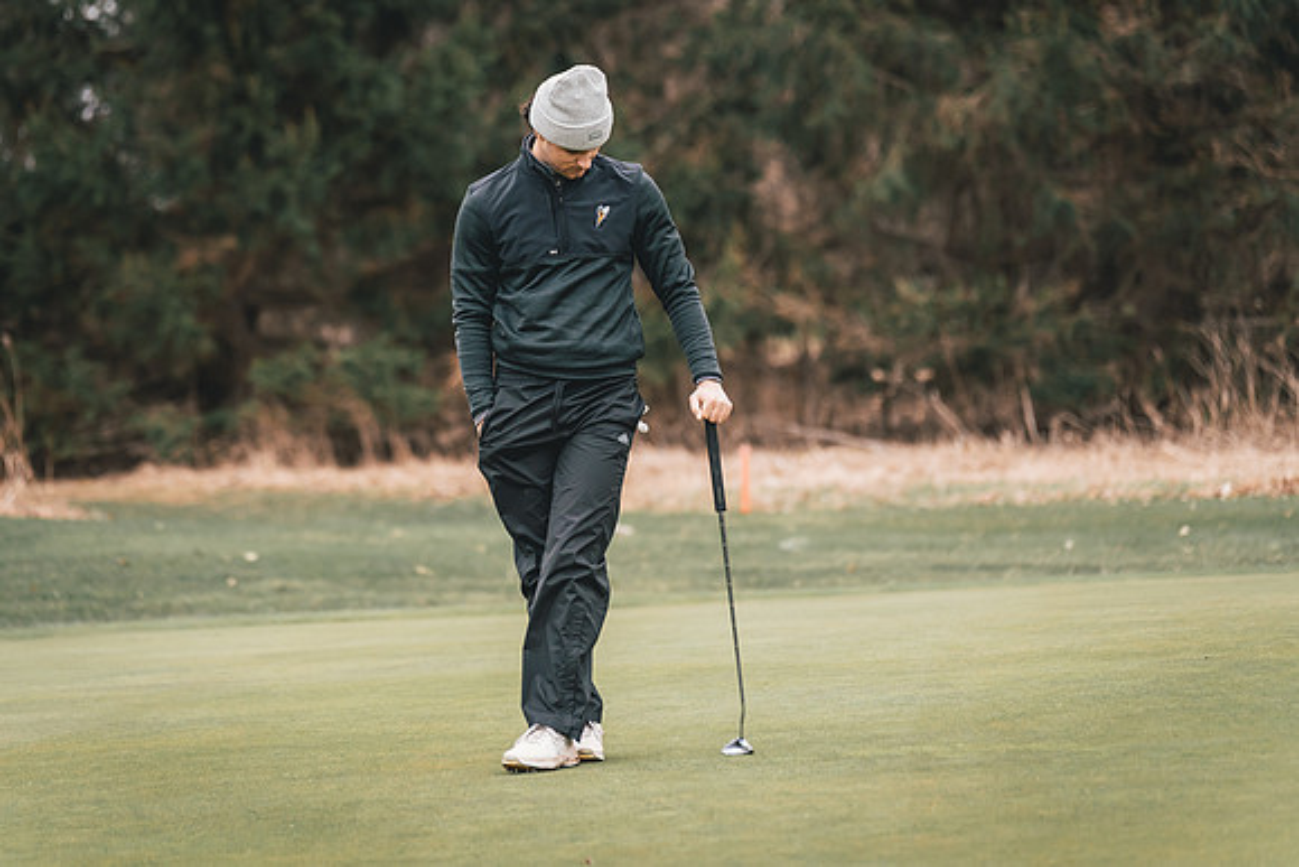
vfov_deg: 7.1
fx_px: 6958
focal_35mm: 193
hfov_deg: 10.7
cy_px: 360
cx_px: 595
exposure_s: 1/3200
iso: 640
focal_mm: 150
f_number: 2.8
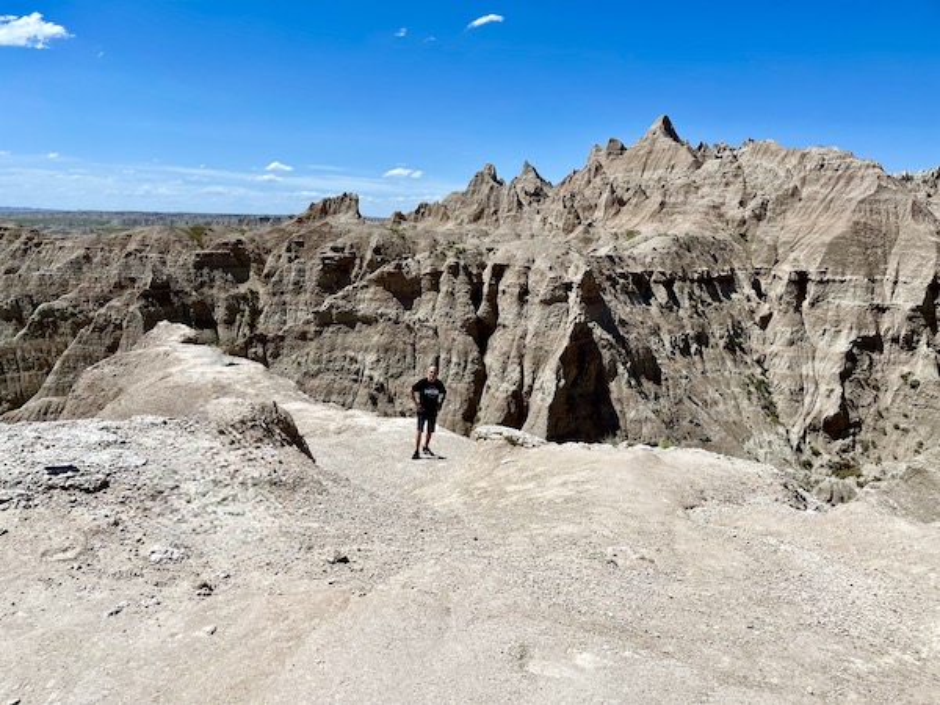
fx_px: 706
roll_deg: -1.5
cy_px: 352
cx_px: 470
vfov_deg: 53.1
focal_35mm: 26
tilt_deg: -11.8
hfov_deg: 67.3
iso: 32
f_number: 1.6
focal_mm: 5.1
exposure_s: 1/6579
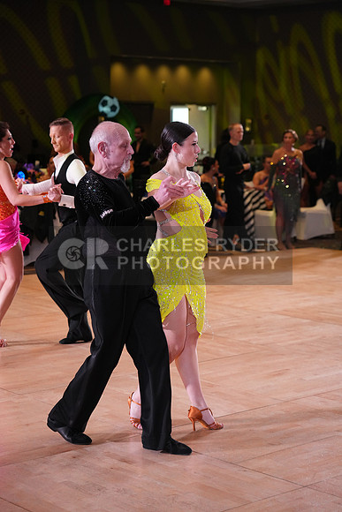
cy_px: 256
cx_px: 171
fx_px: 1040
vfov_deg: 27.7
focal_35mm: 73
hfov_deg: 18.7
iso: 2500
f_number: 4
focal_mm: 73
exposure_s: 1/500
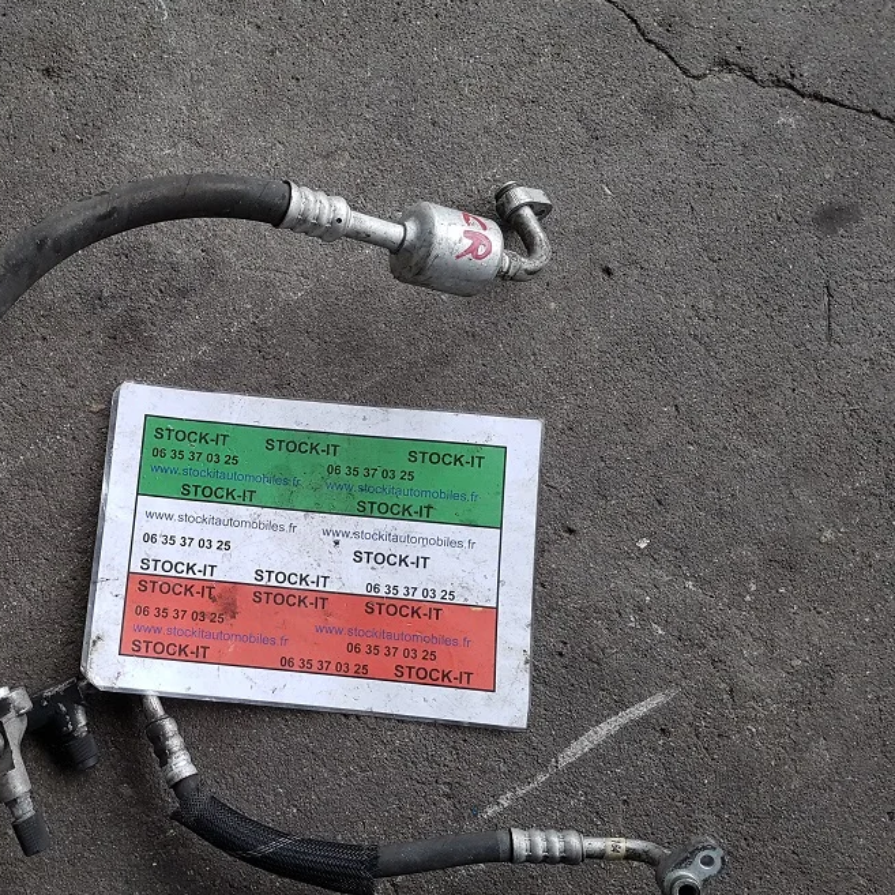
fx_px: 1024
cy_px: 497
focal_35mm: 35
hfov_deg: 46.2
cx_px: 268
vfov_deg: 47.1
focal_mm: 4.2
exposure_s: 1/100
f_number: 1.7
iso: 80
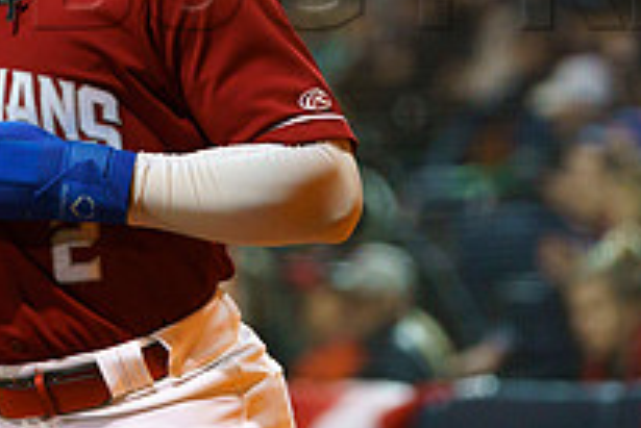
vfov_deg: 2.9
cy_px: -55
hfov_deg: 4.4
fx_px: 8410
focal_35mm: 472
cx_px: 194
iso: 2000
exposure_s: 1/1000
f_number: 3.2
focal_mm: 167
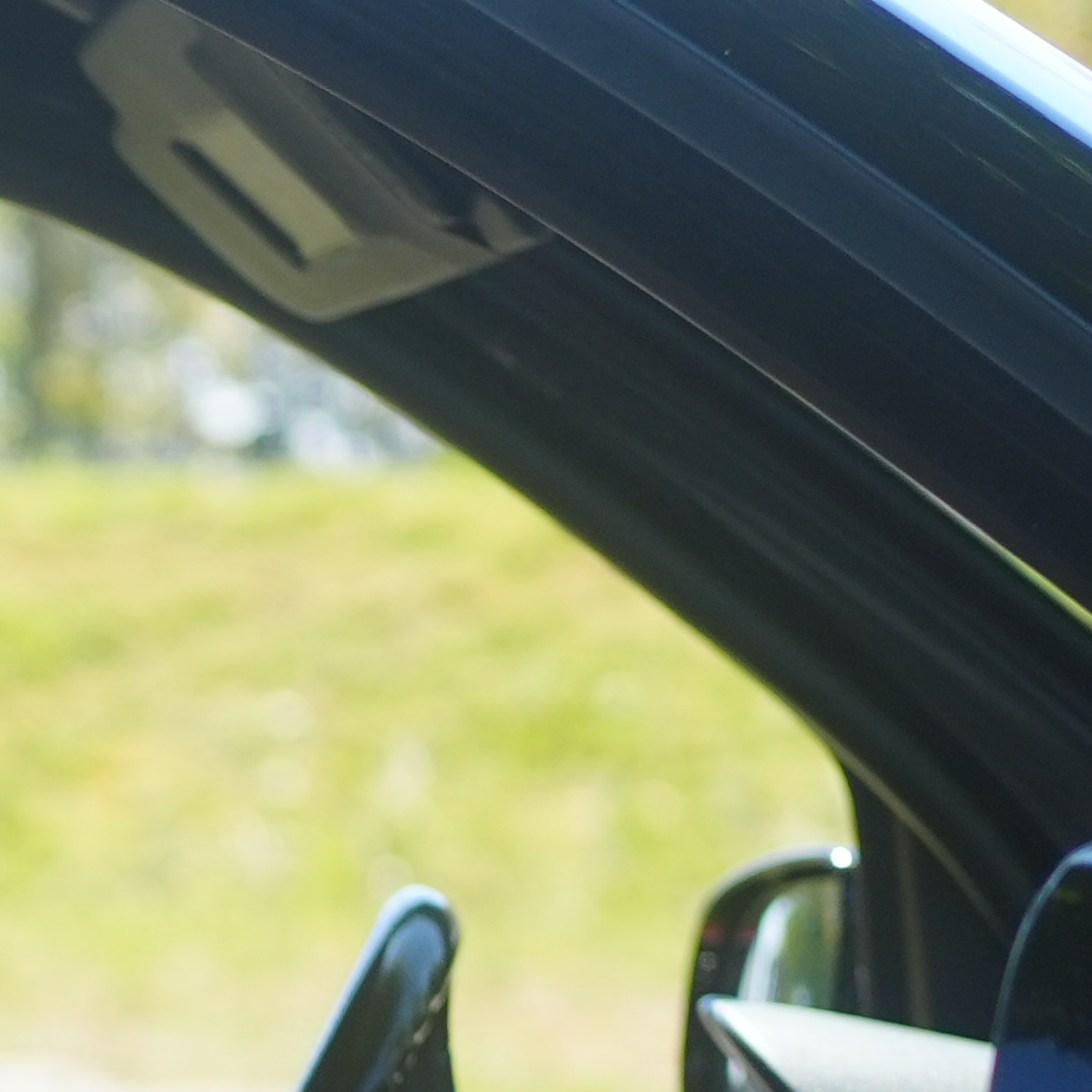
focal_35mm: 258
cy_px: 1475
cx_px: -844
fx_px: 9208
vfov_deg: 6.7
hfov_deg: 6.6
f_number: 2.5
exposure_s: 1/1000
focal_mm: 40
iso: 200
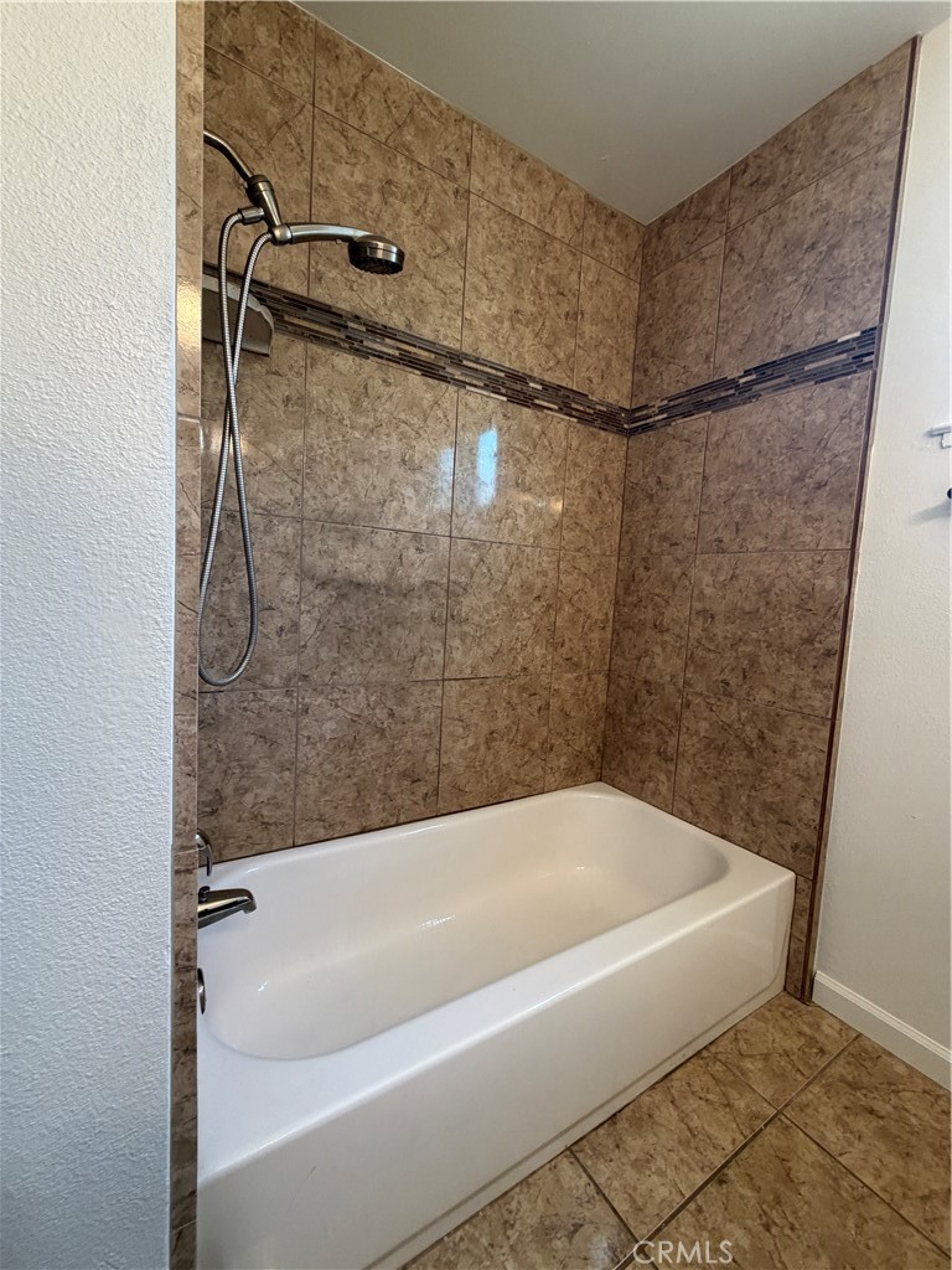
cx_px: 476
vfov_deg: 102.1
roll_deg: -3.4
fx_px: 513
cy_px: 635
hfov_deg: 85.7
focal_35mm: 14
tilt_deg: -4.8
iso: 320
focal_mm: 2.22
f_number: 2.2
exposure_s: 1/60
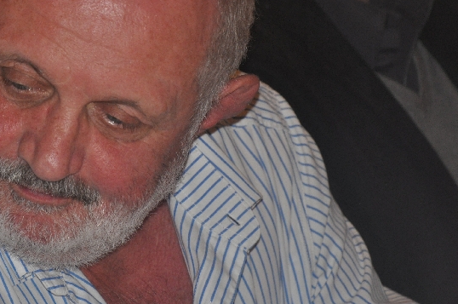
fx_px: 3721
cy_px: 129
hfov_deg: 7.0
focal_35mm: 293
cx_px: 87
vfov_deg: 4.7
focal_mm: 105
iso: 800
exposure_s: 1/60
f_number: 5.6
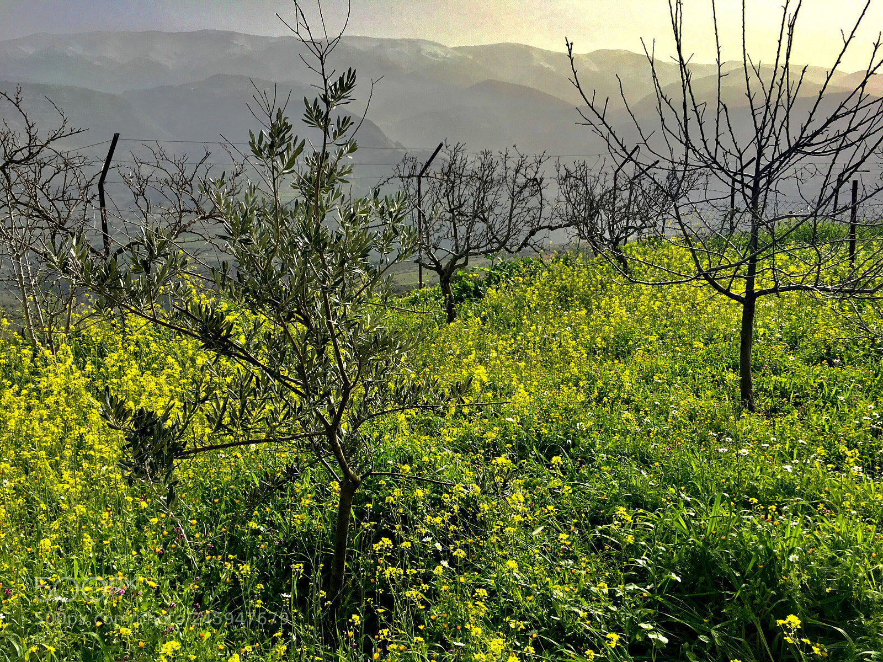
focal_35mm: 29
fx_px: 740
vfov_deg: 48.2
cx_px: 442
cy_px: 331
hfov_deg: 61.7
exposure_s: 1/827
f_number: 2.2
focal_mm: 4.15
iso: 25
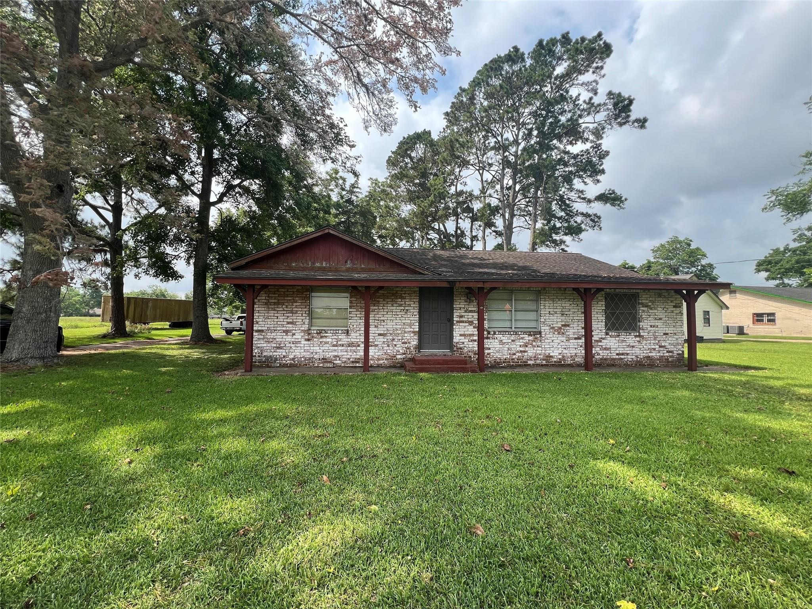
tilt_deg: +3.4
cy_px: 304
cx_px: 406
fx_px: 305
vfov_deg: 89.9
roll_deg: -1.3
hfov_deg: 106.2
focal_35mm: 13
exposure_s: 1/467
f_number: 1.8
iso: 32
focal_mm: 1.57
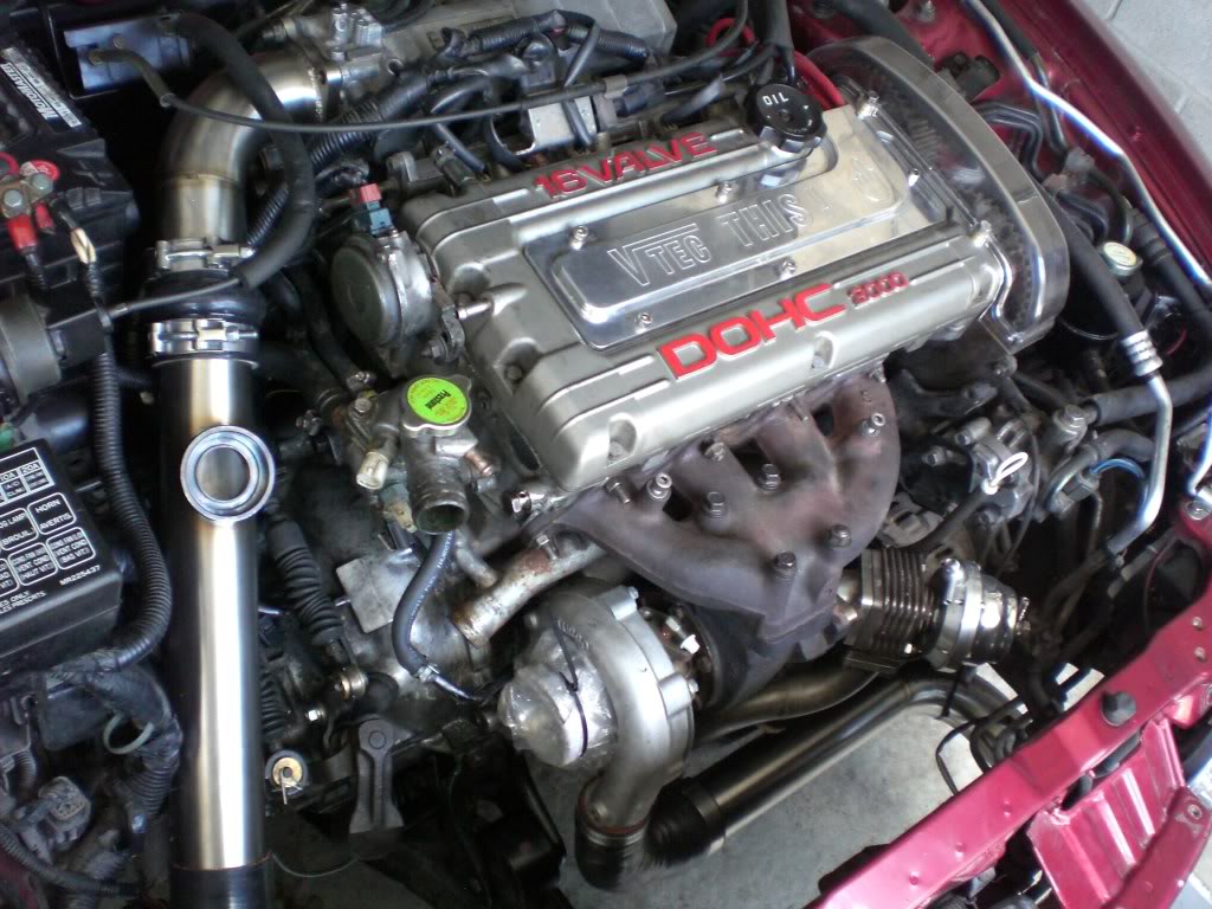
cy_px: 454
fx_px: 1330
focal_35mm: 38
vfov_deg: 37.7
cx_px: 606
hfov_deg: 49.0
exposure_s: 1/80
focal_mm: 6.3
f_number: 3.1
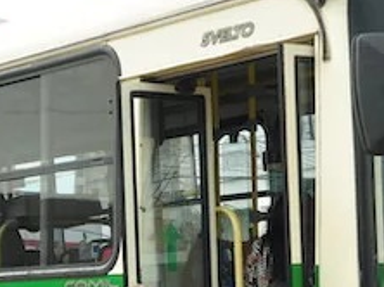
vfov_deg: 10.8
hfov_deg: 14.6
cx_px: 121
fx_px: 1496
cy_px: 333
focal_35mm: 135
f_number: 10
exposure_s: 1/250
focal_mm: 26
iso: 640
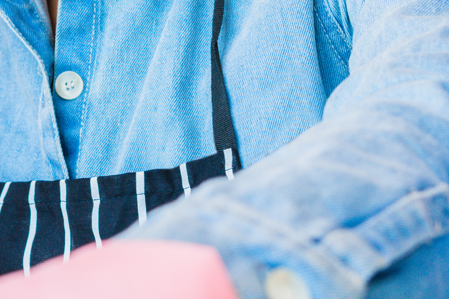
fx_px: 2070
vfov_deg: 8.2
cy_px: 14
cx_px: -25
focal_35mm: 166
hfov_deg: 12.2
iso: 250
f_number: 4.5
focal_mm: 35
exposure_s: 1/100
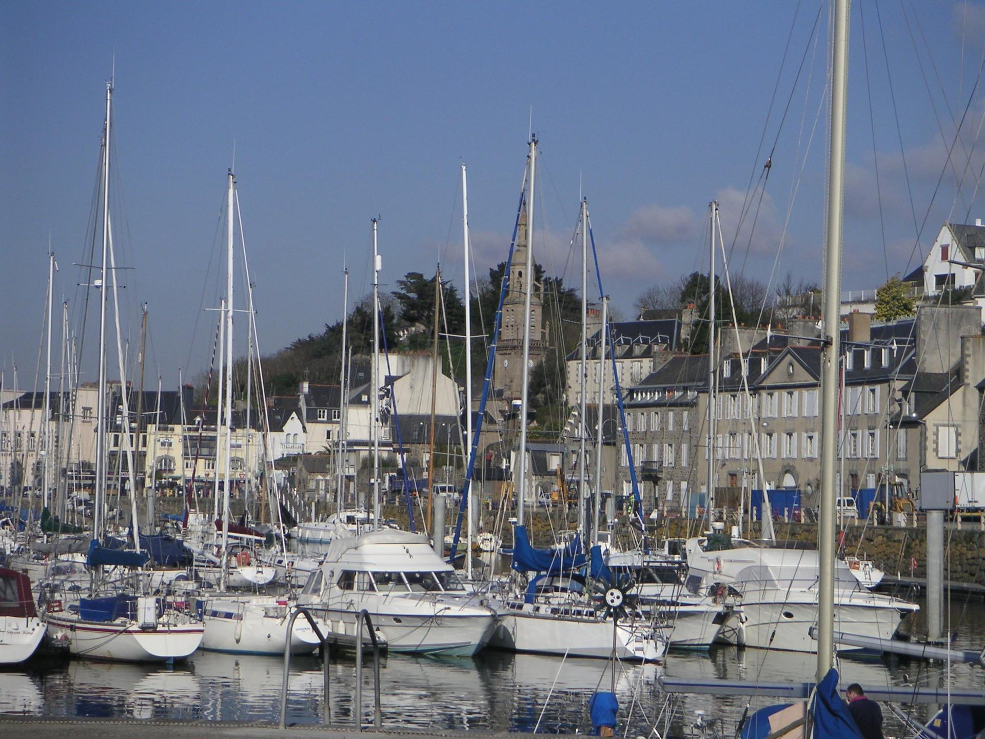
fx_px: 2703
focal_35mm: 95
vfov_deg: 15.6
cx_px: 492
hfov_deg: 20.7
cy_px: 370
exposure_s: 1/350
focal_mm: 14.7
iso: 50
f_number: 8
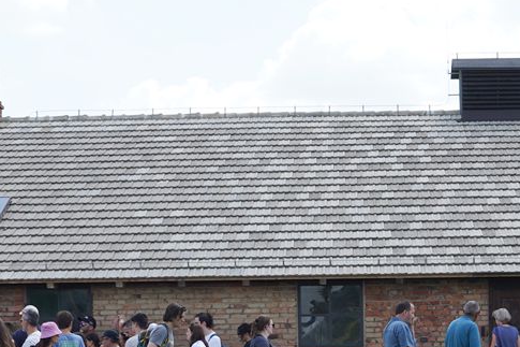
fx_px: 1429
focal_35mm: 99
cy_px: 350
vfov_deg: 13.6
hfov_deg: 20.6
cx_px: 332
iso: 100
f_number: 10
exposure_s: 1/100
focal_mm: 24
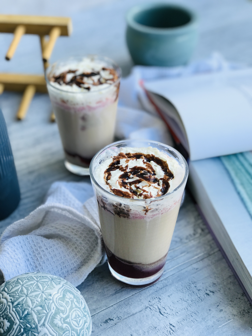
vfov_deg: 33.8
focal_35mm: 57
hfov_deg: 25.7
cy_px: 168
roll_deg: +0.9
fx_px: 553
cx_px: 126
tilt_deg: -40.0
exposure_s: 1/120
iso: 20
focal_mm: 6.6
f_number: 2.8
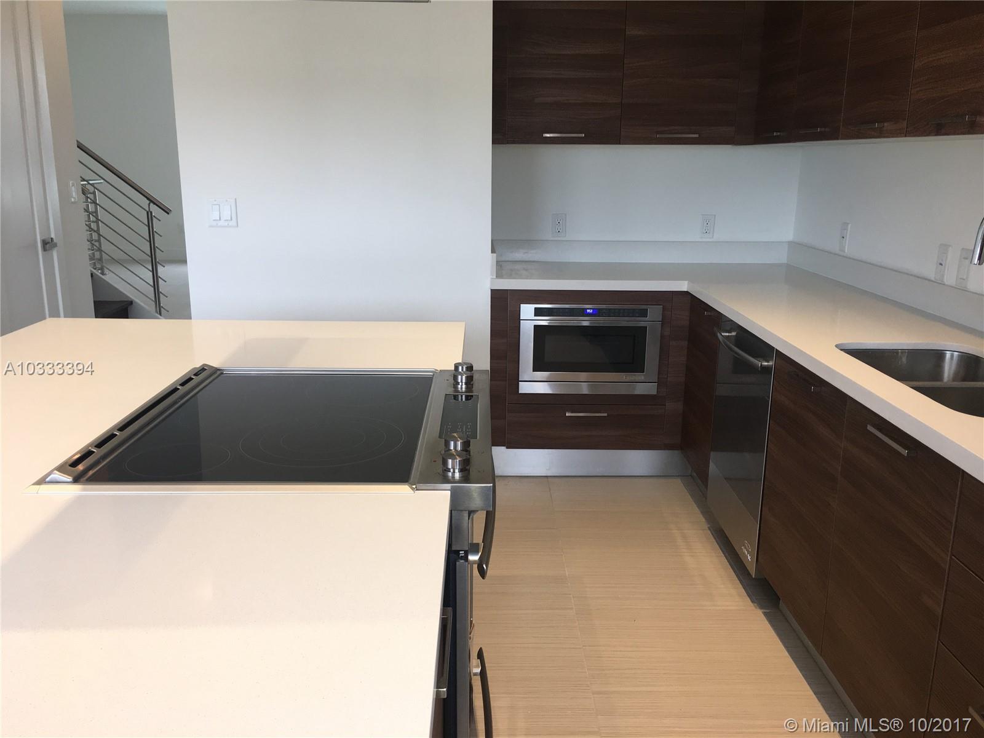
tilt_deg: -13.6
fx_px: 824
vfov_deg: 48.2
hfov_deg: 61.7
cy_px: 369
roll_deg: -0.6
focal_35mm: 29
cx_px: 492
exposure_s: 1/30
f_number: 2.2
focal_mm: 4.15
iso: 32
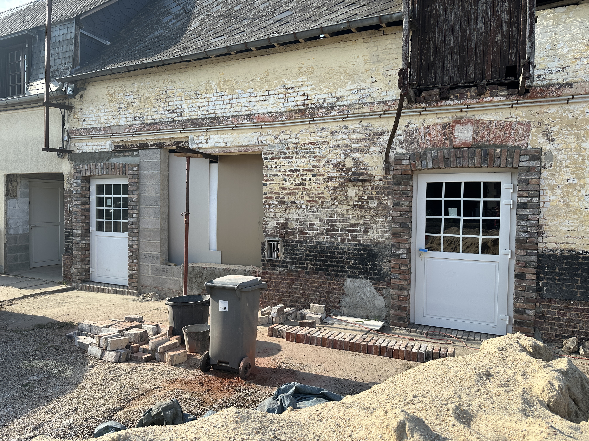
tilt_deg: -1.4
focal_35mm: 24
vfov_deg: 56.8
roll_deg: -1.3
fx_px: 408
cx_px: 294
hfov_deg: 71.6
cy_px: 220
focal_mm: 6.86
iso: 80
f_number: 1.78
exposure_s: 1/1949
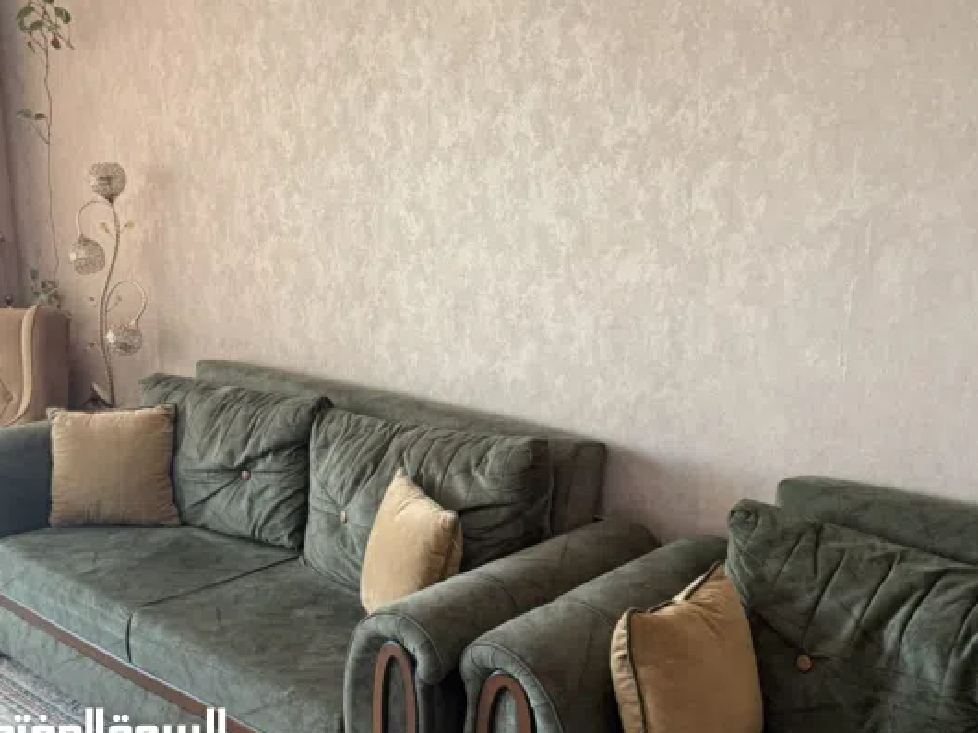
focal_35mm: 29
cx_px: 504
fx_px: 819
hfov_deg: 61.7
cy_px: 441
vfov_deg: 47.9
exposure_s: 1/60
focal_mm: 6.76
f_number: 1.78
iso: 400
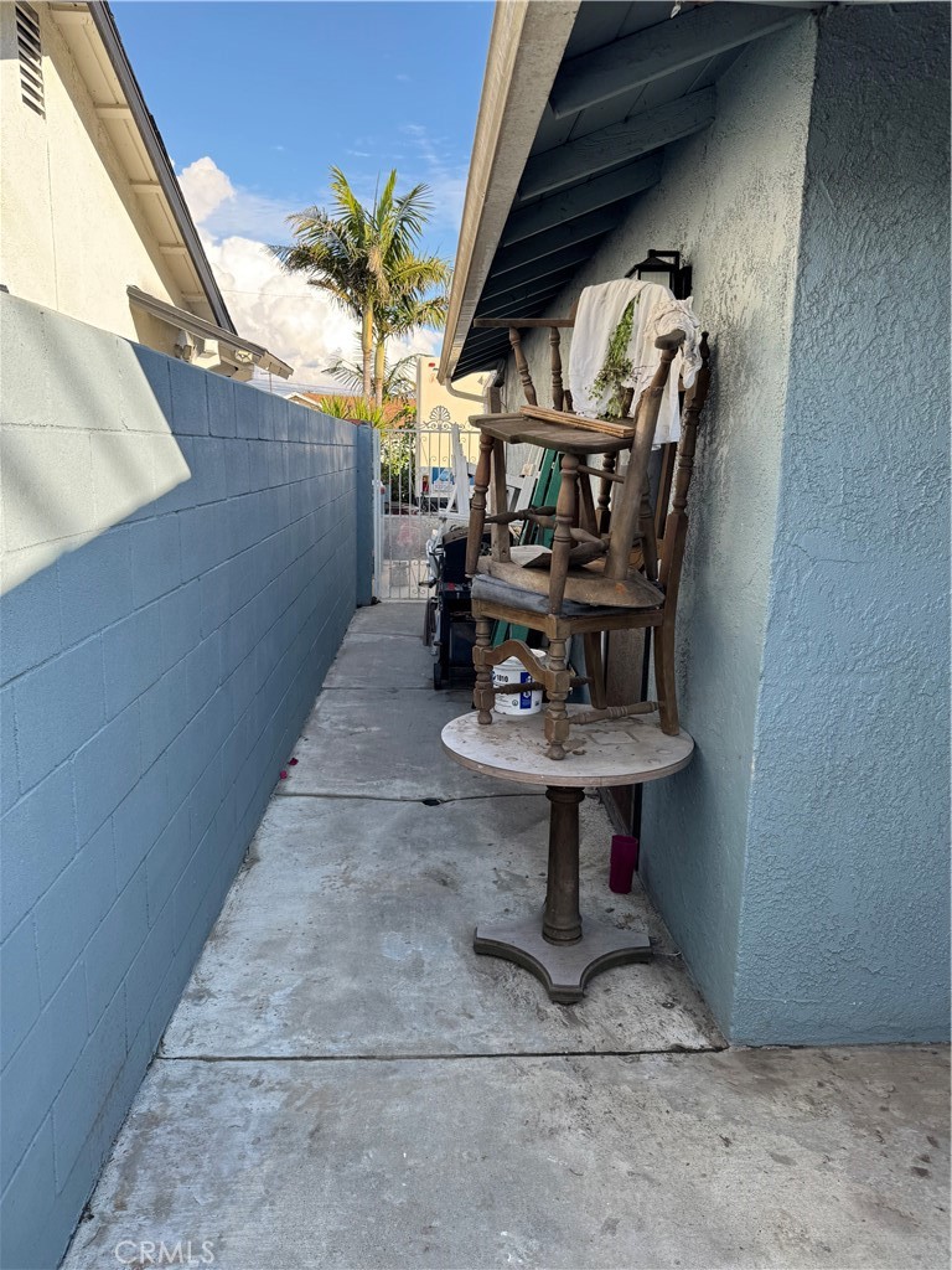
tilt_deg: -10.3
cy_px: 635
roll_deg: -1.5
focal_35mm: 24
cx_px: 476
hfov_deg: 56.8
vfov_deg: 71.6
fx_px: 880
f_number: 1.78
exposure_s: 1/651
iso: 80
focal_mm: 6.76
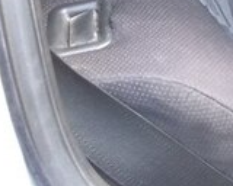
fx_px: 807
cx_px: 460
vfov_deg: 12.3
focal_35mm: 117
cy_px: -124
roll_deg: +5.1
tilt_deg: -30.3
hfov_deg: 14.0
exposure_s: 1/33
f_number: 2.2
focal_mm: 4.15
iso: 100
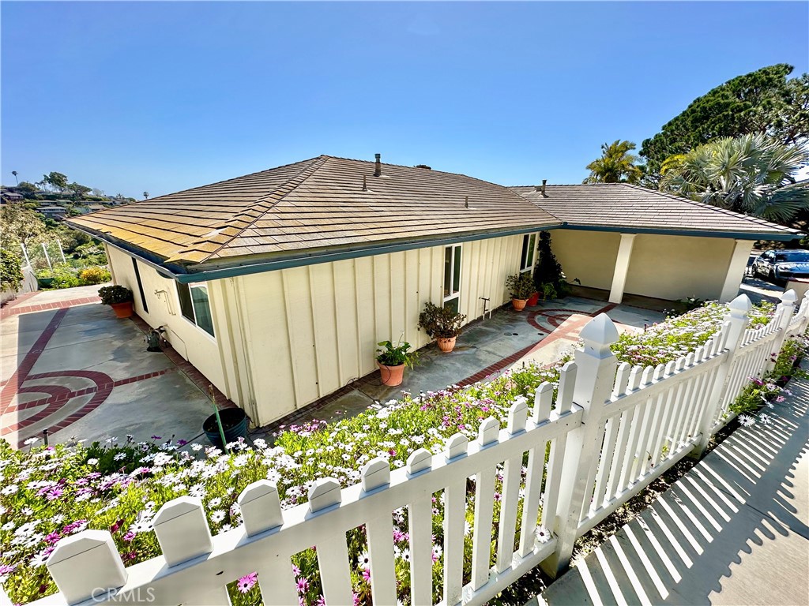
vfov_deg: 85.7
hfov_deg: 102.1
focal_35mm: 14
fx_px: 327
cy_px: 303
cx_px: 404
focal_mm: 2.22
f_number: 2.2
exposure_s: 1/1715
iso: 40
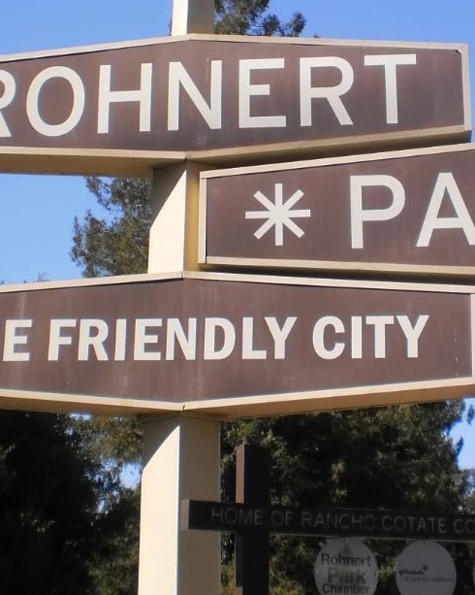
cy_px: 133
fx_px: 1512
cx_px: 310
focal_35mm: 86
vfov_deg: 22.0
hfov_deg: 17.8
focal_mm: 6.3
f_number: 4.6
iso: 100
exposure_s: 1/640
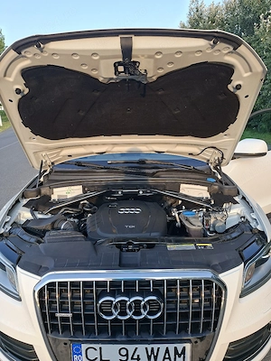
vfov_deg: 73.9
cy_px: 180
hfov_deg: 58.9
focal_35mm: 23
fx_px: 240
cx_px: 136
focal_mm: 5.54
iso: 50
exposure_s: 1/400
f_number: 1.8
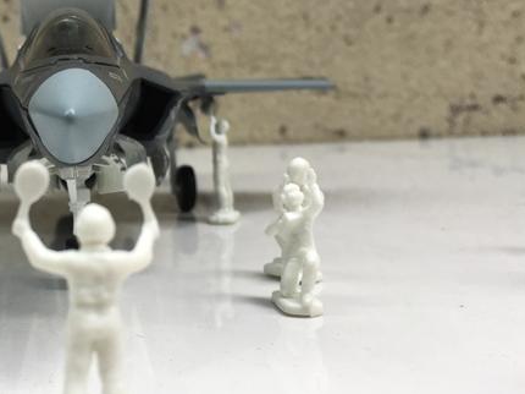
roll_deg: +1.1
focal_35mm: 54
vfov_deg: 26.9
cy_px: 151
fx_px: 819
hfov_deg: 33.9
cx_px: 68
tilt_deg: -6.1
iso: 32
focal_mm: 4.15
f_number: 2.2
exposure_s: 1/100
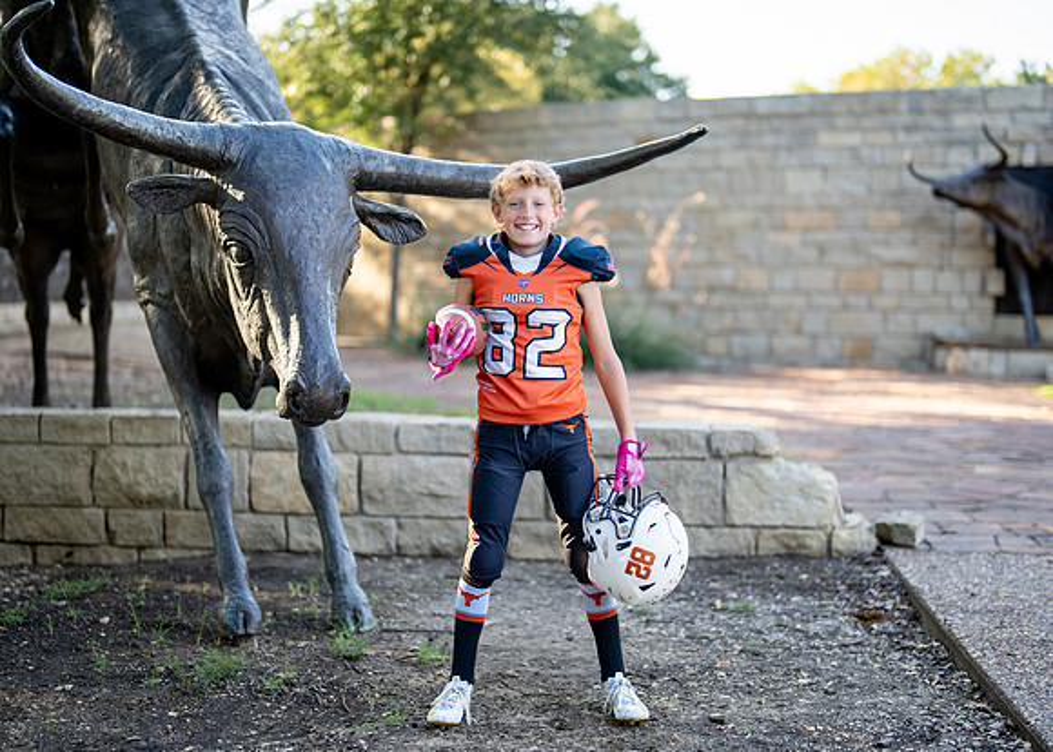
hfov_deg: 32.9
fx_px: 1784
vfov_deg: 23.8
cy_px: 415
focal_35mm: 60
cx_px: 538
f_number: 1.2
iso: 200
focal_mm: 50
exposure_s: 1/2000
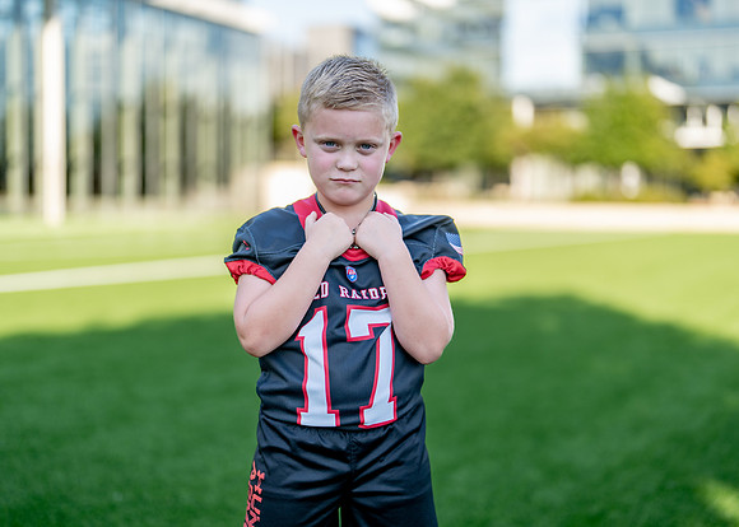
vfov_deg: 27.0
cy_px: 264
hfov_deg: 37.2
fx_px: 1099
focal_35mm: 52
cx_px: 370
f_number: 1.2
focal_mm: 50
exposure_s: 1/1600
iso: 100
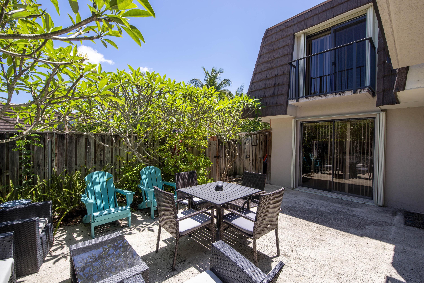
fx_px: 177
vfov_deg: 77.4
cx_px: 212
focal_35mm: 15
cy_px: 142
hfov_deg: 100.4
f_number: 8
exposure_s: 1/160
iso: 100
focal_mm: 15
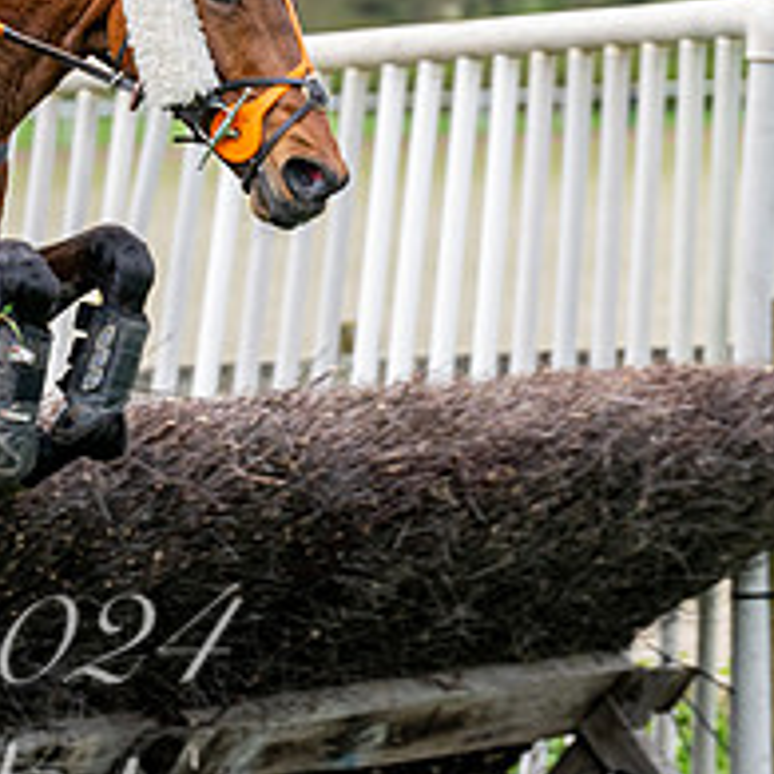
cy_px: 494
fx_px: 8702
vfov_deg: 5.1
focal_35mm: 344
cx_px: -184
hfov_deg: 5.1
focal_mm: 102
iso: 400
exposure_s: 1/1000
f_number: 4
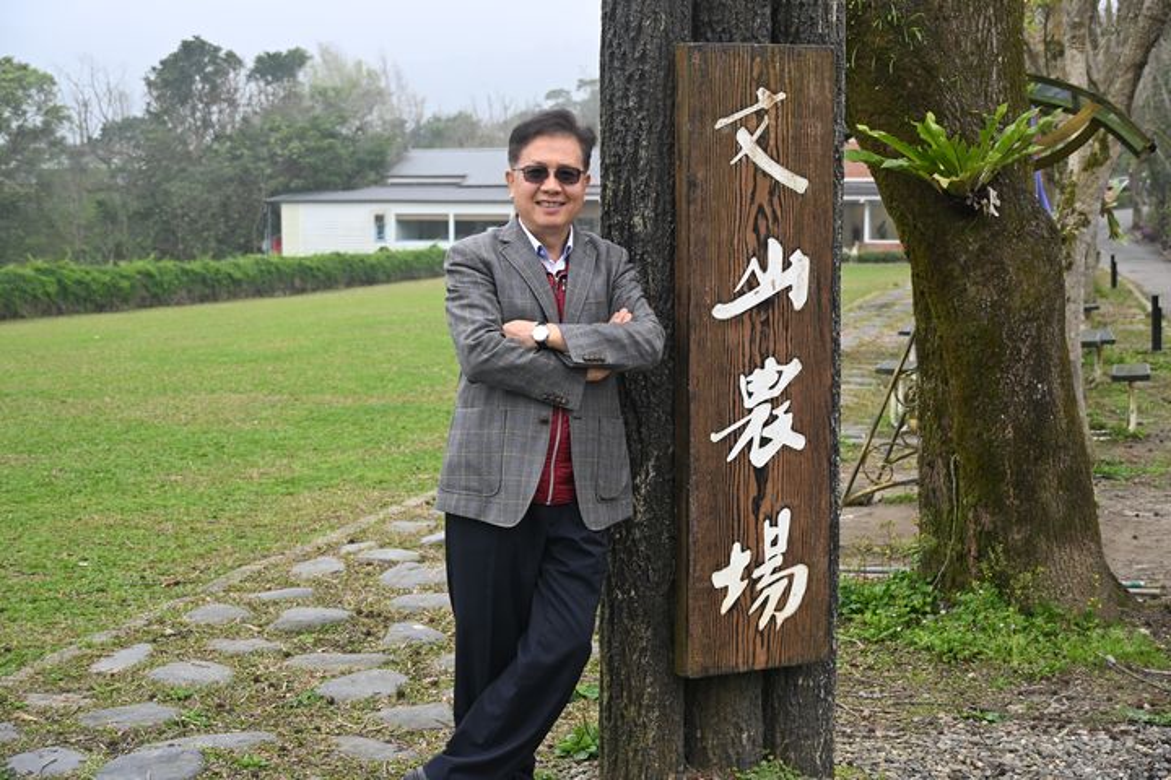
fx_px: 2000
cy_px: 390
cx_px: 586
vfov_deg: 22.1
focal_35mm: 62
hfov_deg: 32.6
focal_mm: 41
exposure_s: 1/160
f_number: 4.5
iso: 100
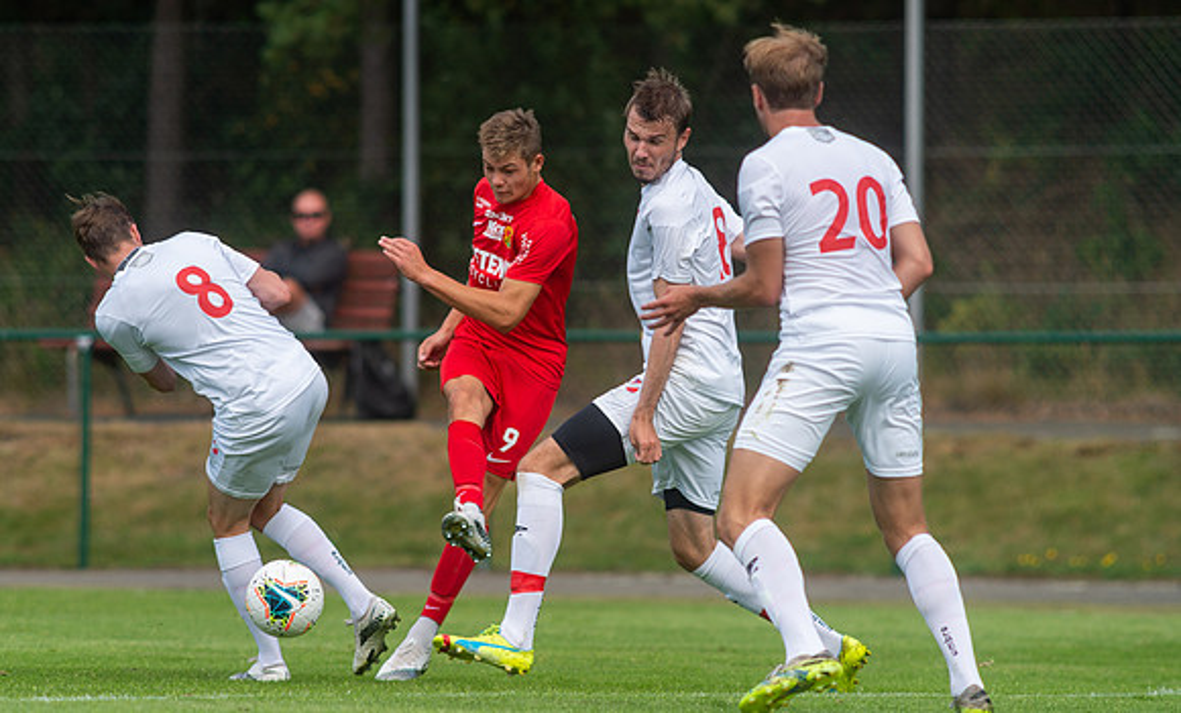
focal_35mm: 500
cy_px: 396
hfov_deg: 4.2
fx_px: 15934
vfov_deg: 2.6
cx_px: 501
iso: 360
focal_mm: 420
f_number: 4
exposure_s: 1/1250
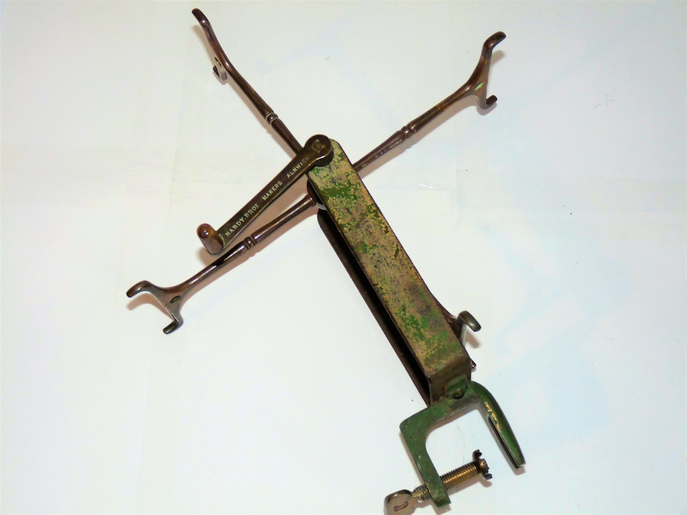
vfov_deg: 28.0
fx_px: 1032
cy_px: 258
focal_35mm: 52
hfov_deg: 36.8
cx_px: 344
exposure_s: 1/30
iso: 100
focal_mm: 9.2
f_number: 3.2
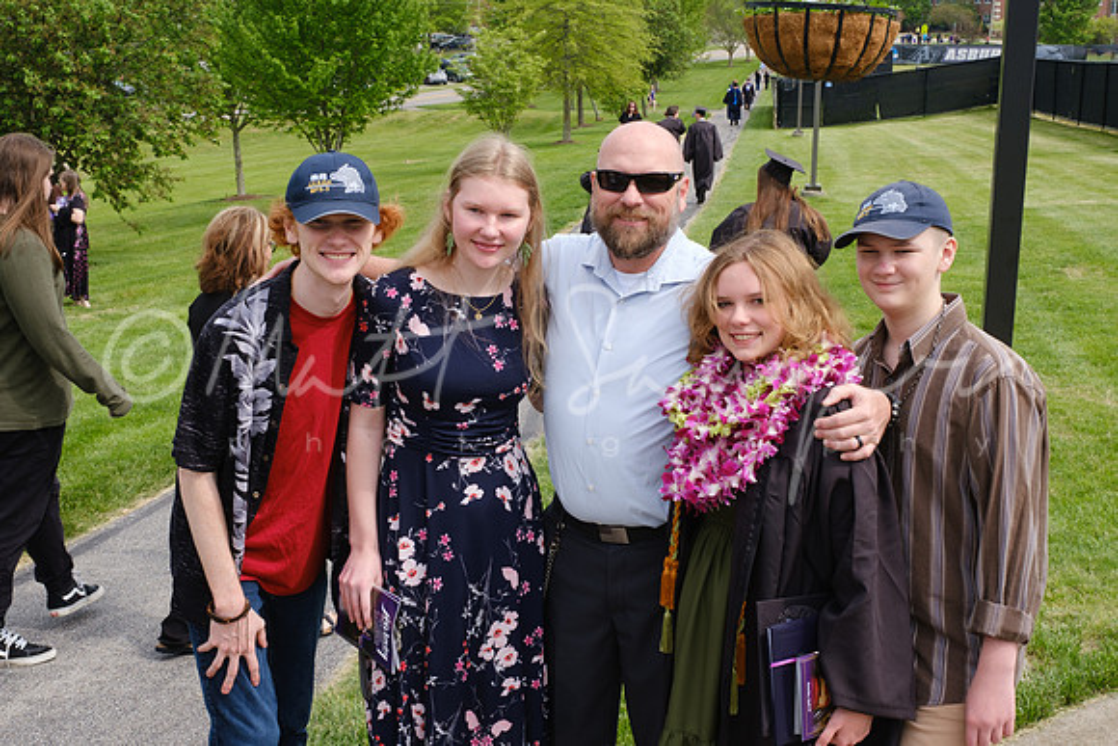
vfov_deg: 31.9
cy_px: 373
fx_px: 1305
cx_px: 559
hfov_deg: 46.4
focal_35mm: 42
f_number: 10
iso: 400
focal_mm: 28.3
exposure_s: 1/250
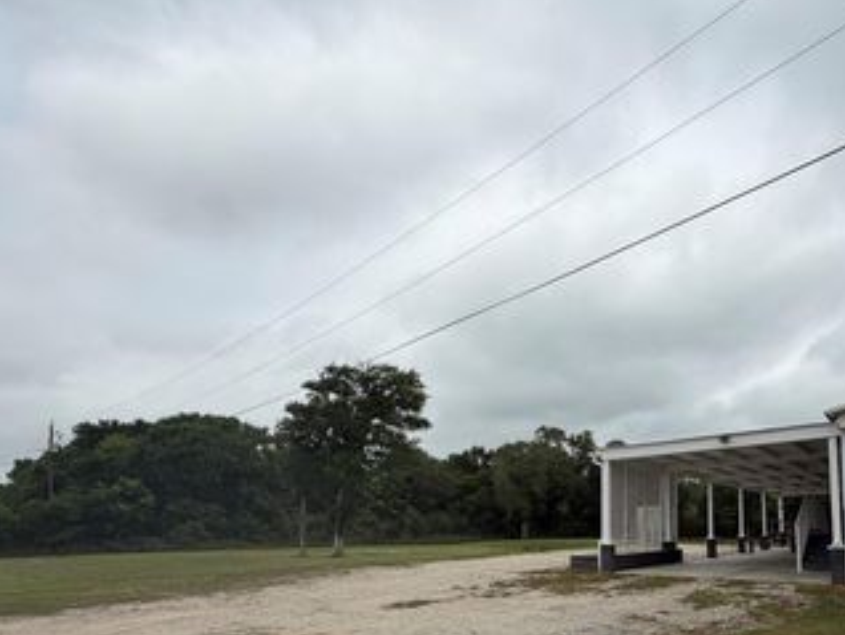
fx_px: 537
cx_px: 550
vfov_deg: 58.0
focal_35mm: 22
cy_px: 477
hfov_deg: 74.4
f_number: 2.2
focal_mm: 2.22
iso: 20
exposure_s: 1/1745
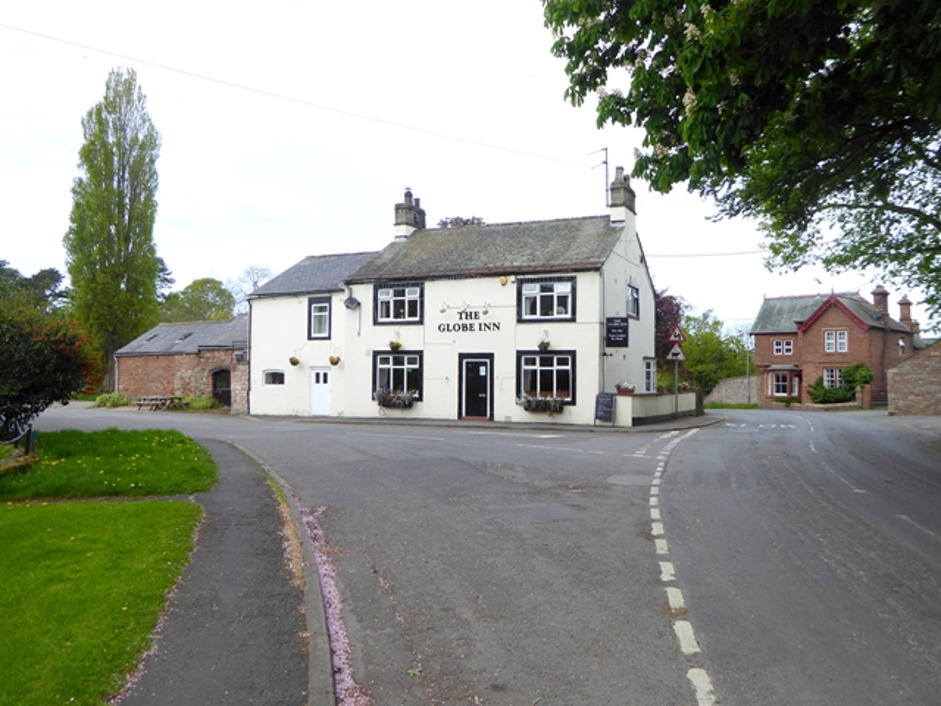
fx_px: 788
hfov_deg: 61.7
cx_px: 470
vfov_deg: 48.2
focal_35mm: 29
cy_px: 353
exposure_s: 1/640
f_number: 3.5
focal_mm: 5
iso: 100
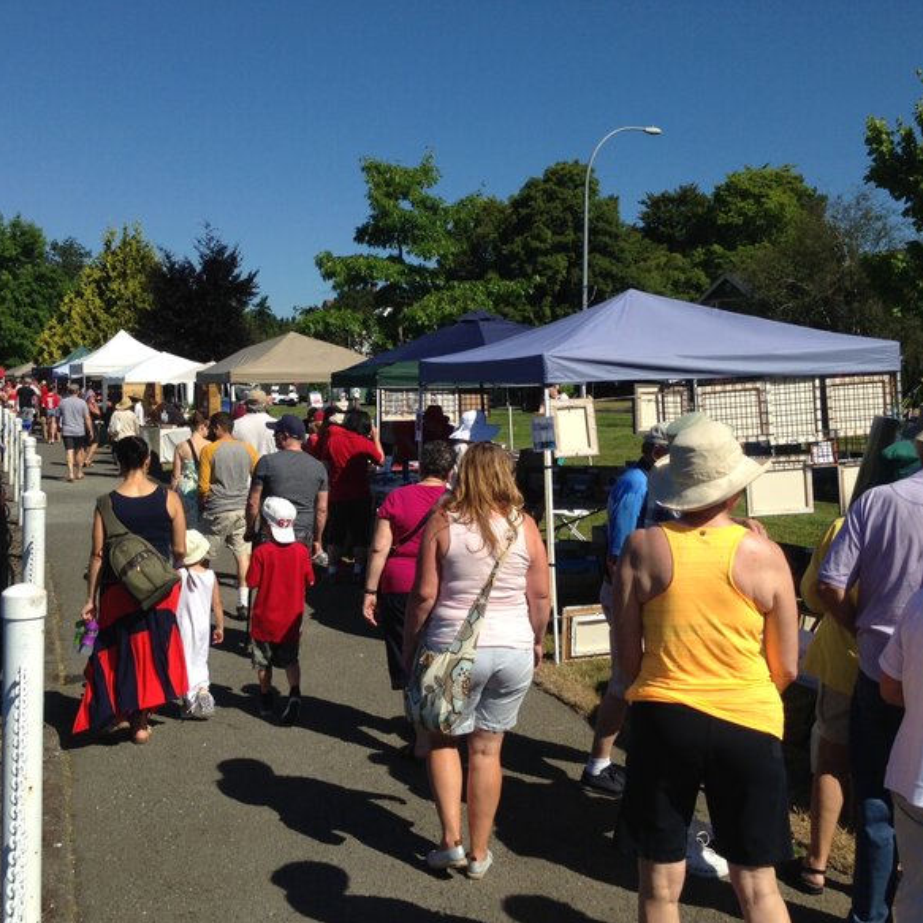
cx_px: 415
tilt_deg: -3.6
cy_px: 461
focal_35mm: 40
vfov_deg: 41.9
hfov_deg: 41.8
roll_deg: -2.0
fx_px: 1207
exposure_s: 1/2358
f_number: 2.4
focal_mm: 4.12
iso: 50
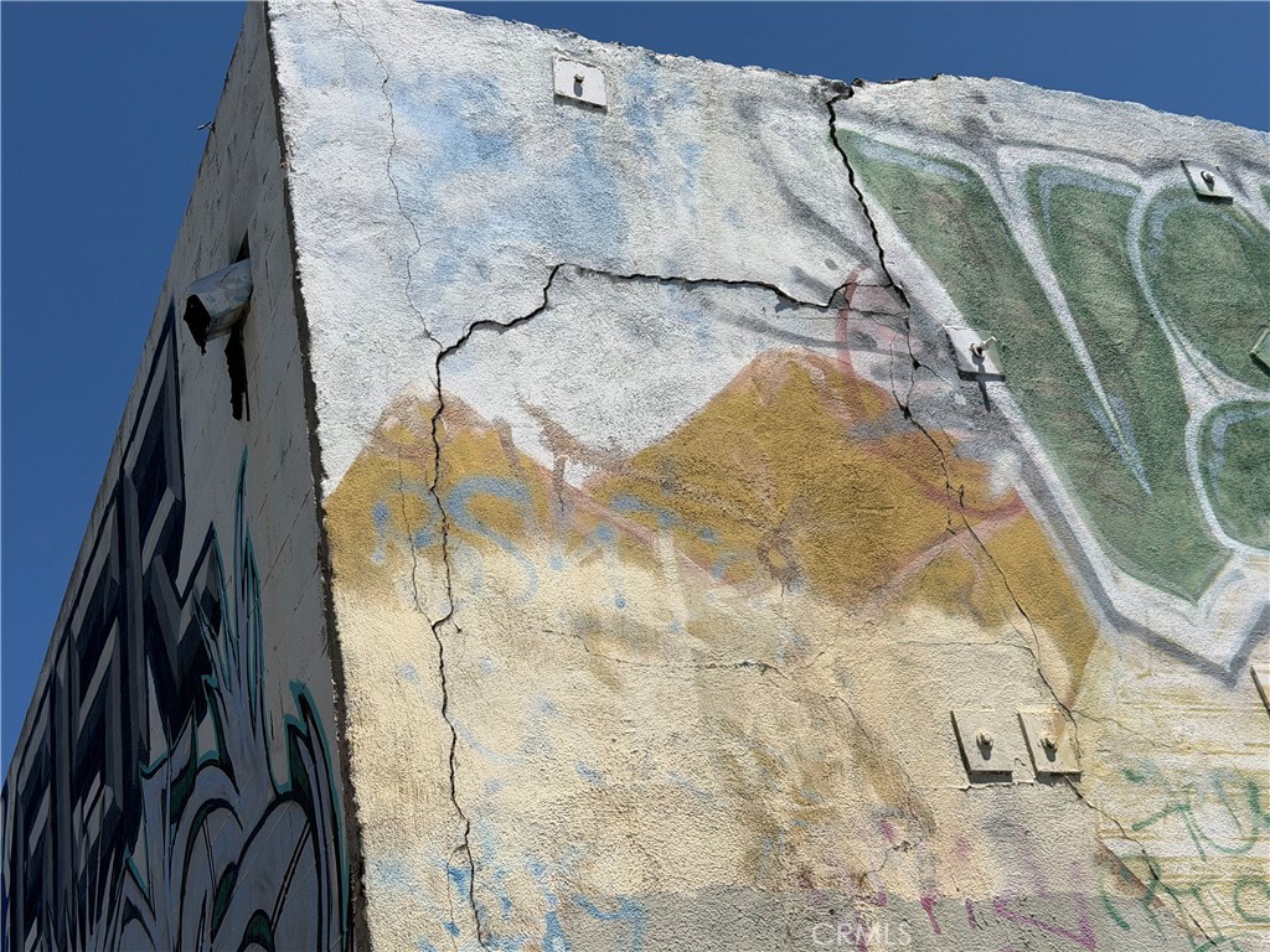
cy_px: 476
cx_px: 635
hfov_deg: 39.7
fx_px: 1761
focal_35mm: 48
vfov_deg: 30.3
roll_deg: +11.8
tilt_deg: +29.5
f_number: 1.78
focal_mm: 6.76
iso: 80
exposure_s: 1/11364
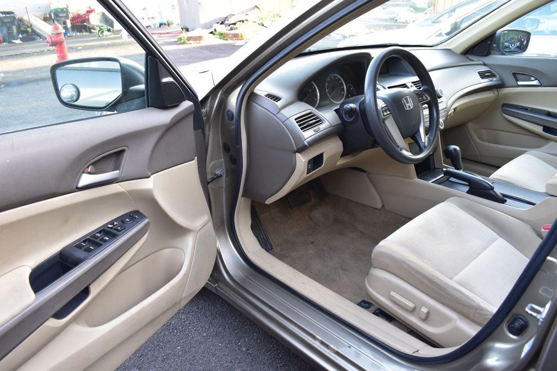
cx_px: 278
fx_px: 418
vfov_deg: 47.9
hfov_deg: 67.4
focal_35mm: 27
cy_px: 186
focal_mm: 18
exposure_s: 1/20
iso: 400
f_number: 6.3
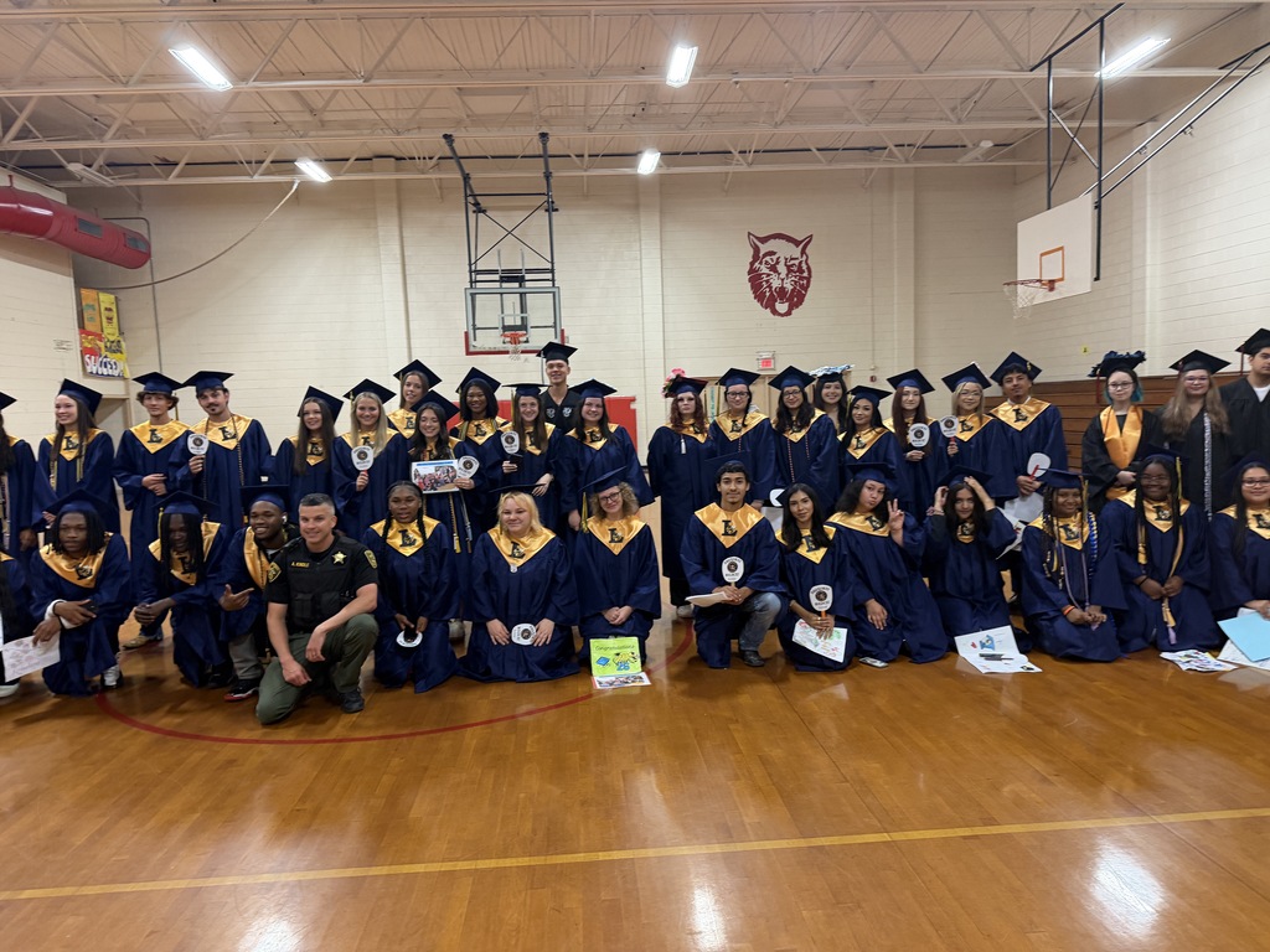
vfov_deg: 56.8
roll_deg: +2.5
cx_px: 635
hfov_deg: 71.6
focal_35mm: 24
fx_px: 881
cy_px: 476
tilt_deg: -4.0
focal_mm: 6.76
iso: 320
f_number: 1.78
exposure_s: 1/60
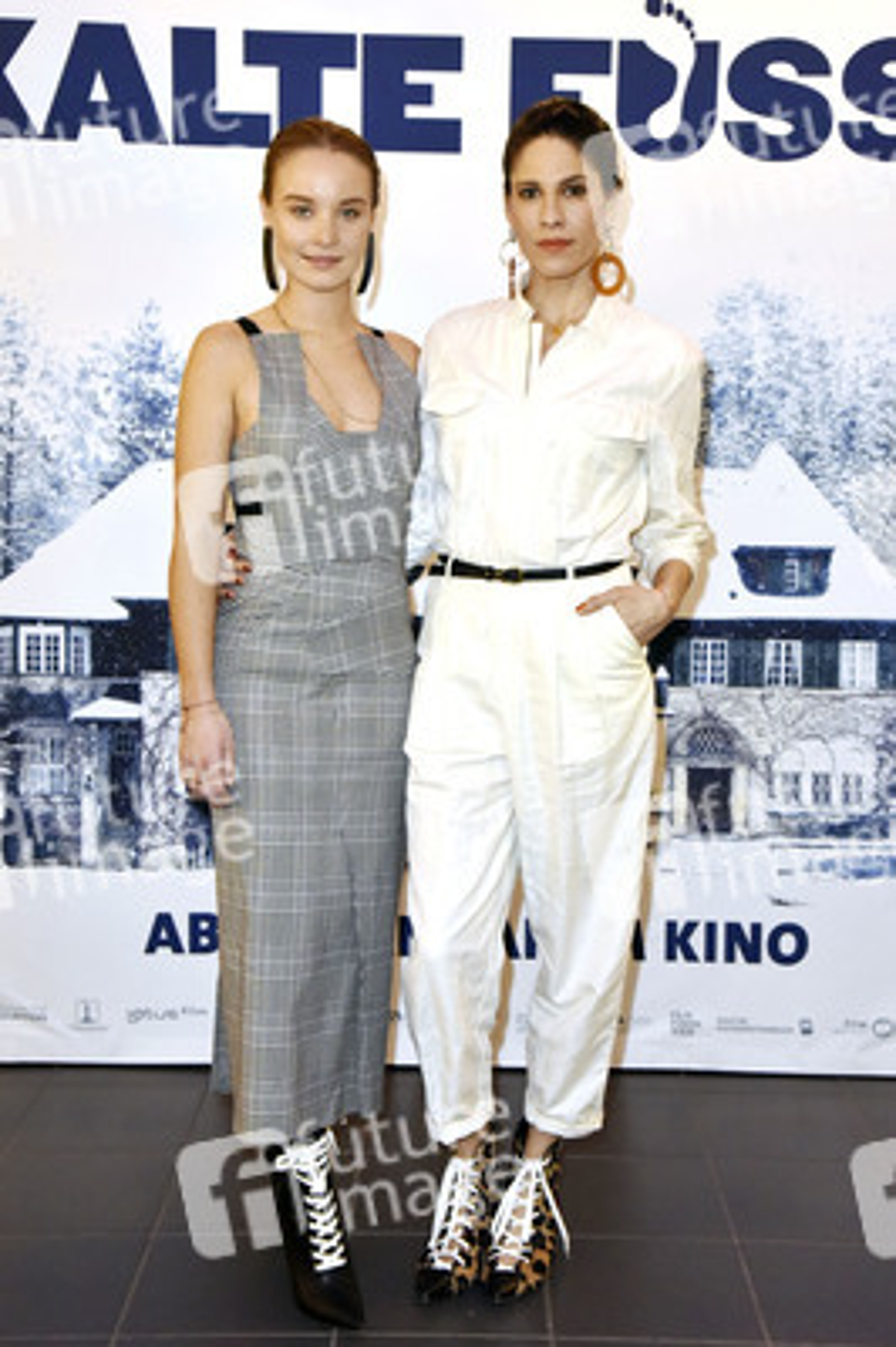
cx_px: 448
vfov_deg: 41.1
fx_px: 1795
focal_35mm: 48
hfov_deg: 28.0
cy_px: 674
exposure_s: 1/80
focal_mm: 48
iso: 5000
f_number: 5.6
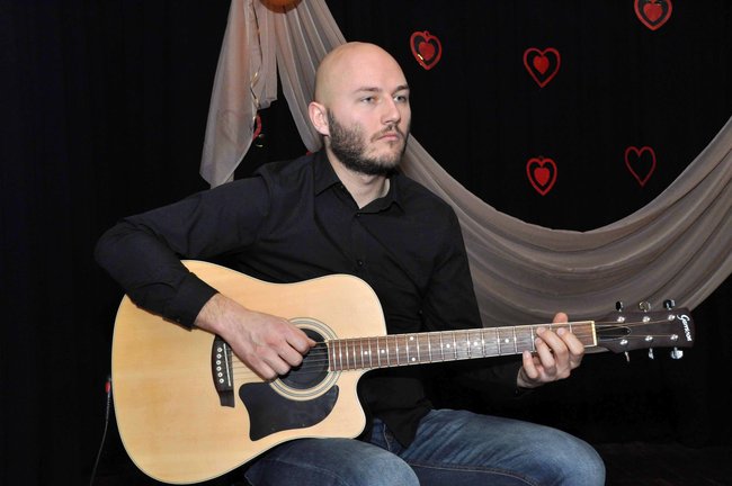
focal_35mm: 48
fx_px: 975
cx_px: 366
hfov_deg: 41.2
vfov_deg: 28.0
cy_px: 243
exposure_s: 1/60
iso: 1250
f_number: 13
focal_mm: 32
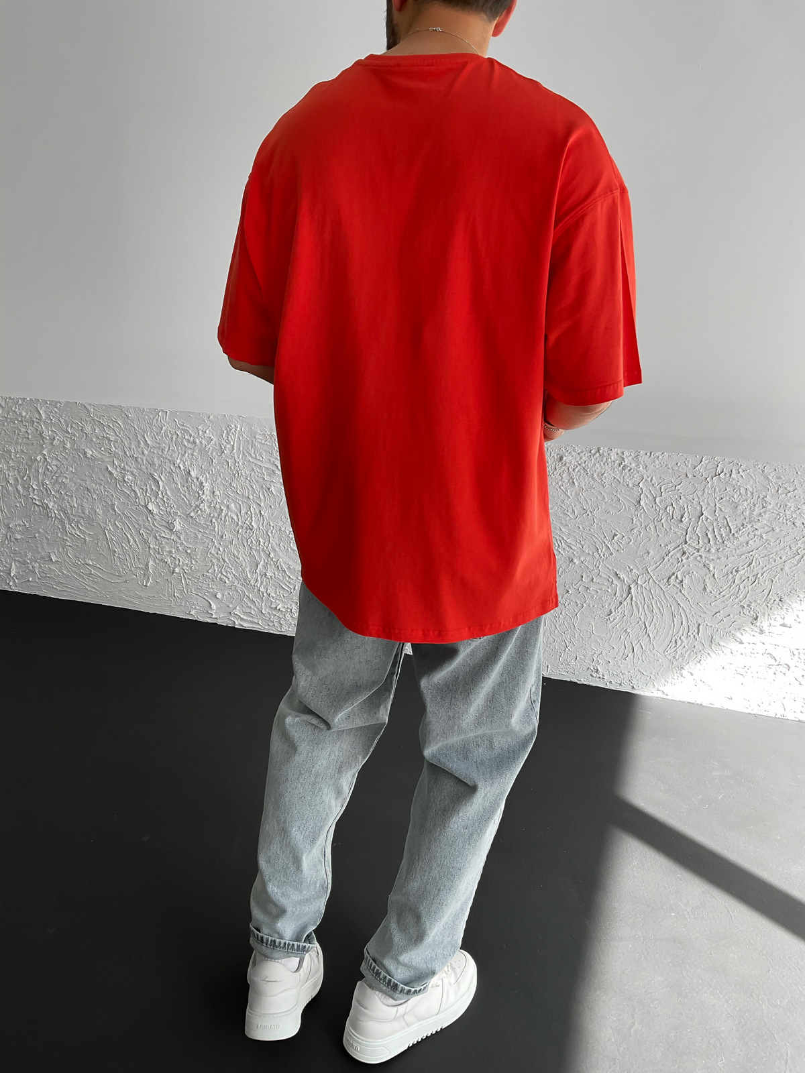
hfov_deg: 48.2
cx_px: 402
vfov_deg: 61.7
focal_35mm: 29
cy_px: 536
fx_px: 899
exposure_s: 1/180
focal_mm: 3
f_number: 1.8
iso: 16
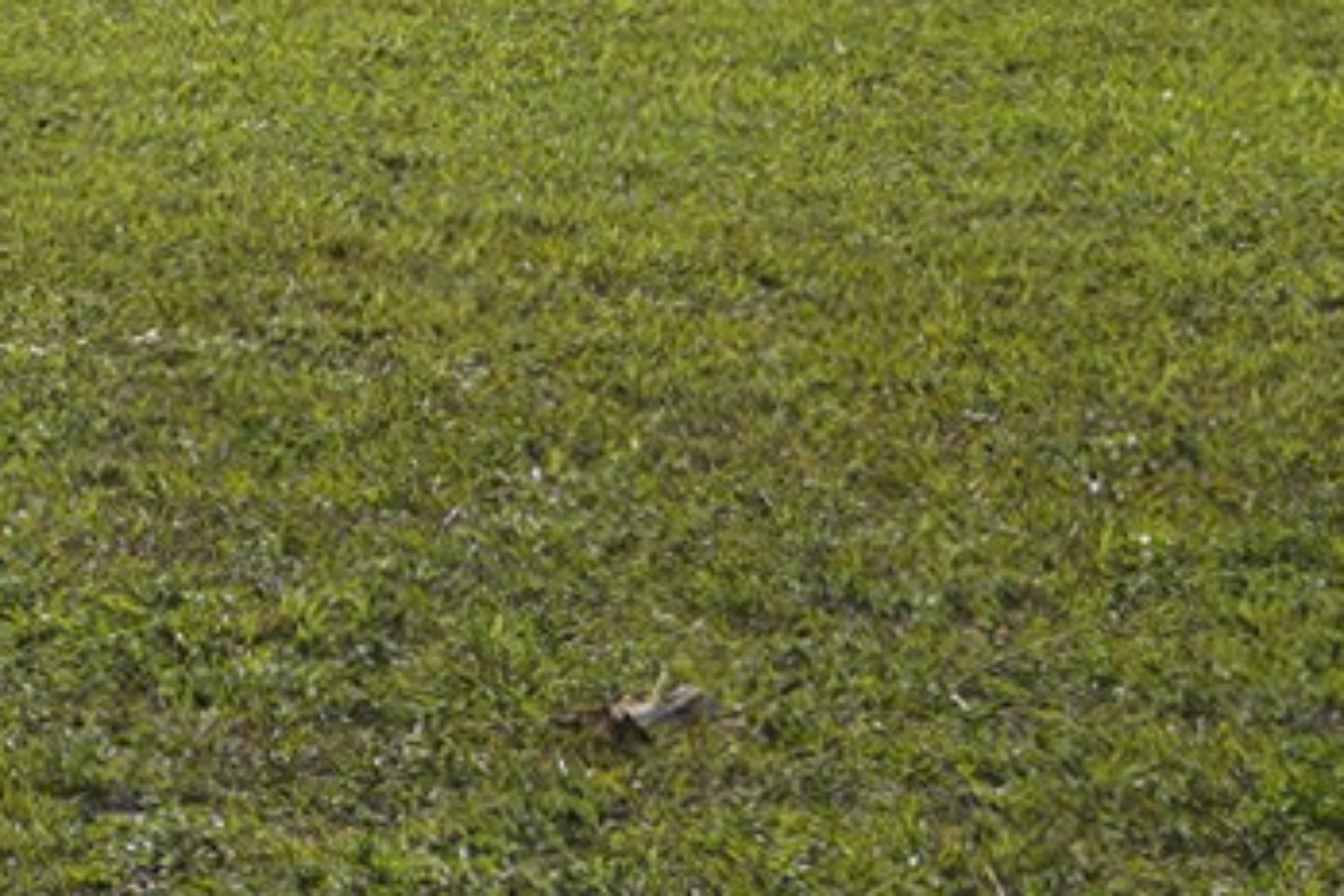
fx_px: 7503
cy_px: -985
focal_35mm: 201
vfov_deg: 6.6
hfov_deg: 8.7
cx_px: -2445
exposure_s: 1/100
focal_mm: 35
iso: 100
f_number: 13
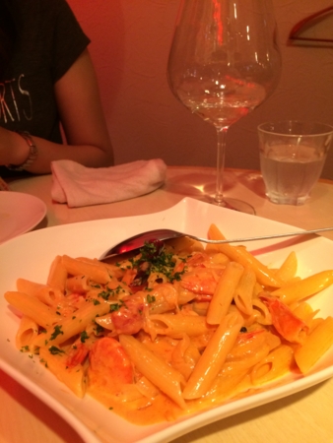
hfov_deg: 48.3
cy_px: 222
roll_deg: +3.5
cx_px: 166
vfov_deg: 61.6
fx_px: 372
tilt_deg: -26.3
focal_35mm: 29
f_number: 2.2
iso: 200
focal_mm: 4.15
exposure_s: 1/33
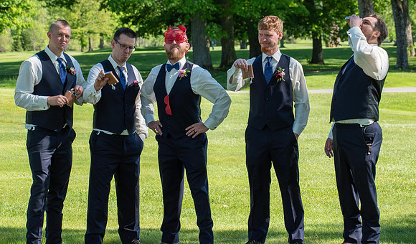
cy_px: 94
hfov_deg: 18.0
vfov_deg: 10.6
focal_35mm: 118
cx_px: 206
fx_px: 1316
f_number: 5.6
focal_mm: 70
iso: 280
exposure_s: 1/500
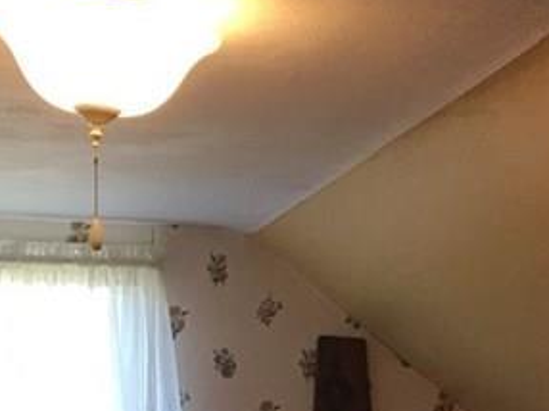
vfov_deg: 13.6
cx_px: 351
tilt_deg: -2.6
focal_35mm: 104
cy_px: 563
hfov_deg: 18.9
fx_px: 1648
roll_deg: -0.9
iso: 25
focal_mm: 4.15
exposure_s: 1/30
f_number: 2.2
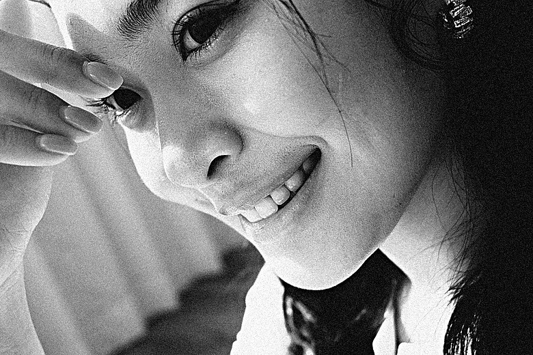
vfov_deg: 27.0
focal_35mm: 50
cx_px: 266
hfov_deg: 39.6
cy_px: 178
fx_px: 740
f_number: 2.8
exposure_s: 1/30
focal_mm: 18.3
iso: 400
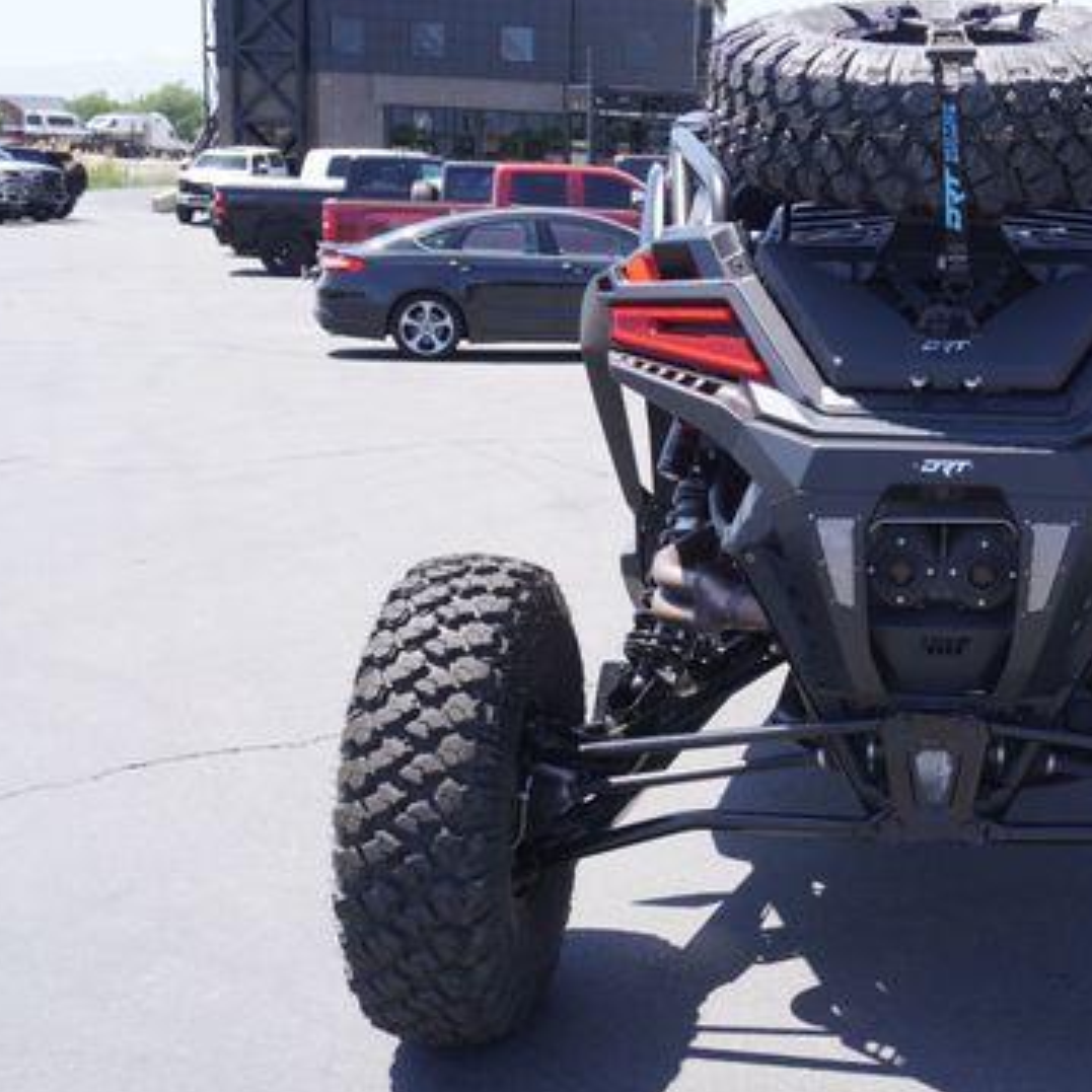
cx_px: 925
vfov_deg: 34.0
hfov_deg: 32.7
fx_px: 1785
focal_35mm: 50
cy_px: 551
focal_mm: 22
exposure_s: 1/160
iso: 100
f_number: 6.3
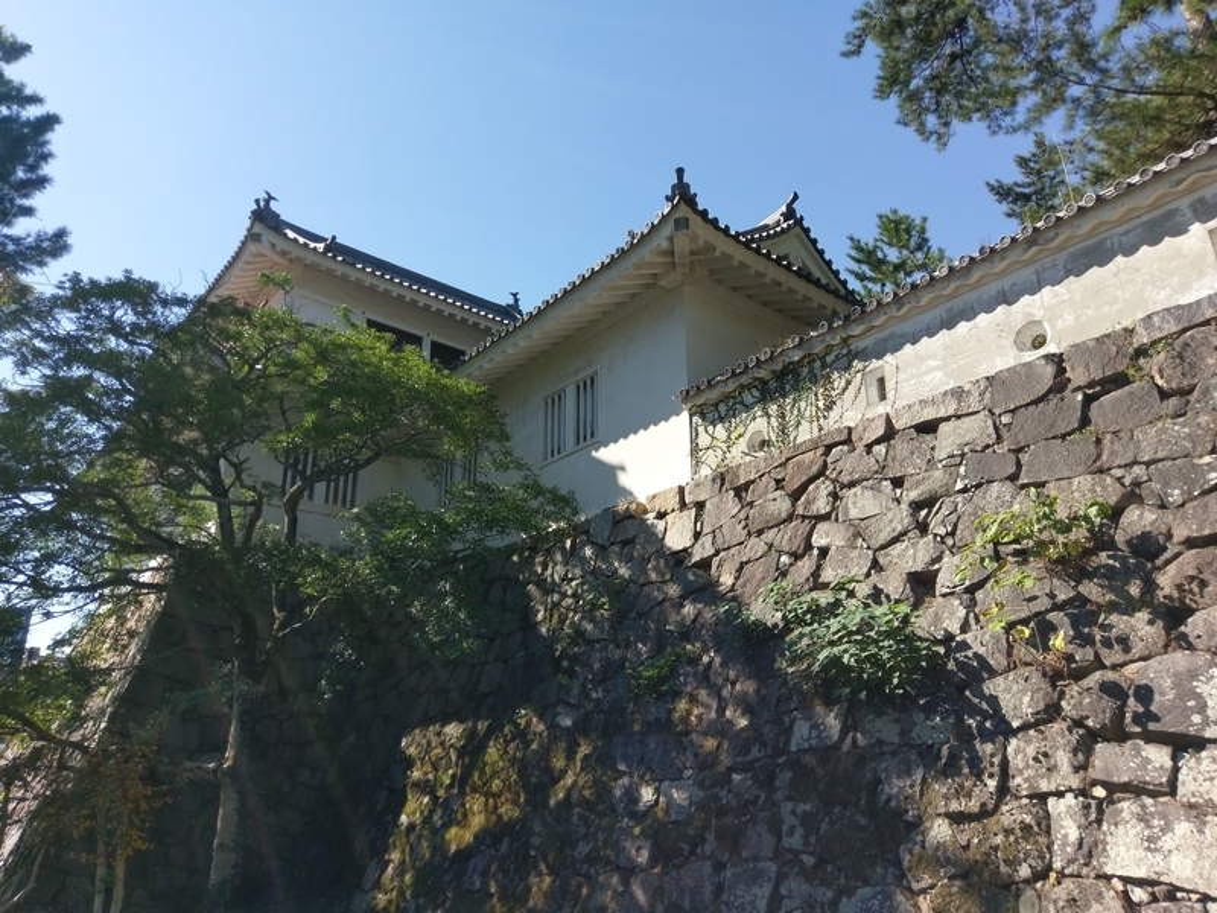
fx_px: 914
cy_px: 456
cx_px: 608
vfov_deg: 53.1
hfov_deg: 67.3
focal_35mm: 26
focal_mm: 4.58
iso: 100
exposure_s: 1/1684
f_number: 1.8
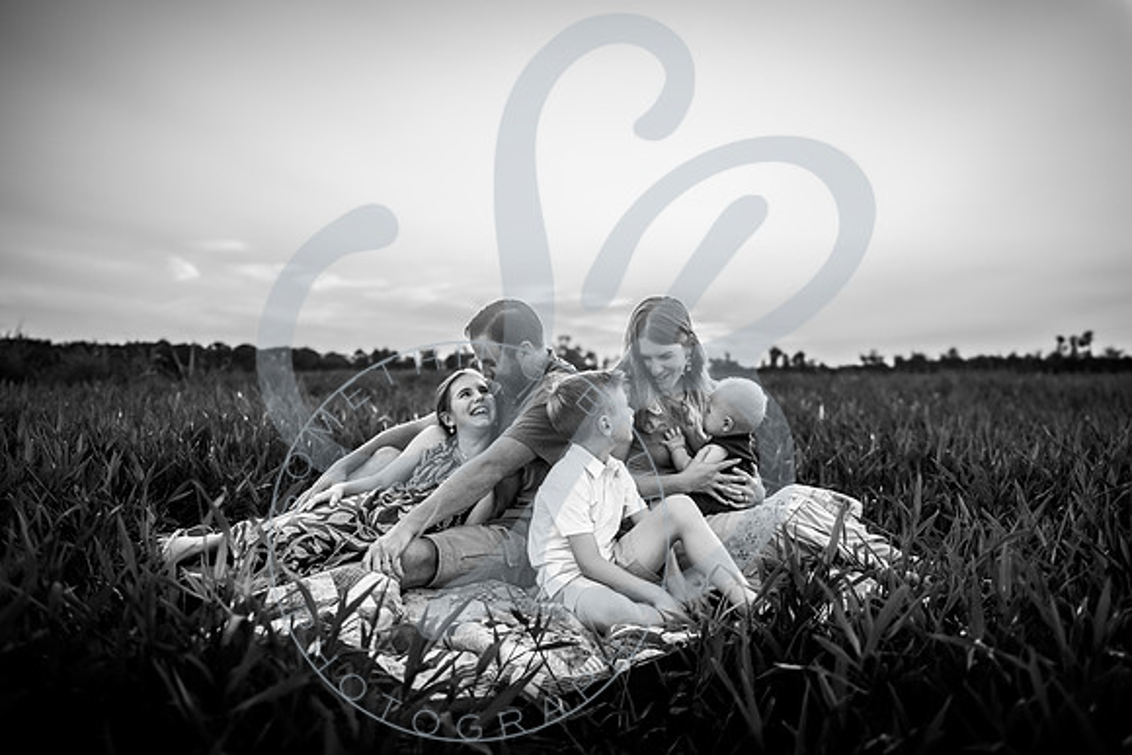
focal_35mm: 28
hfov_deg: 64.6
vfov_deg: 45.6
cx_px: 571
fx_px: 895
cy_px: 313
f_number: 2.8
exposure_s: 1/1000
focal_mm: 24
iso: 200
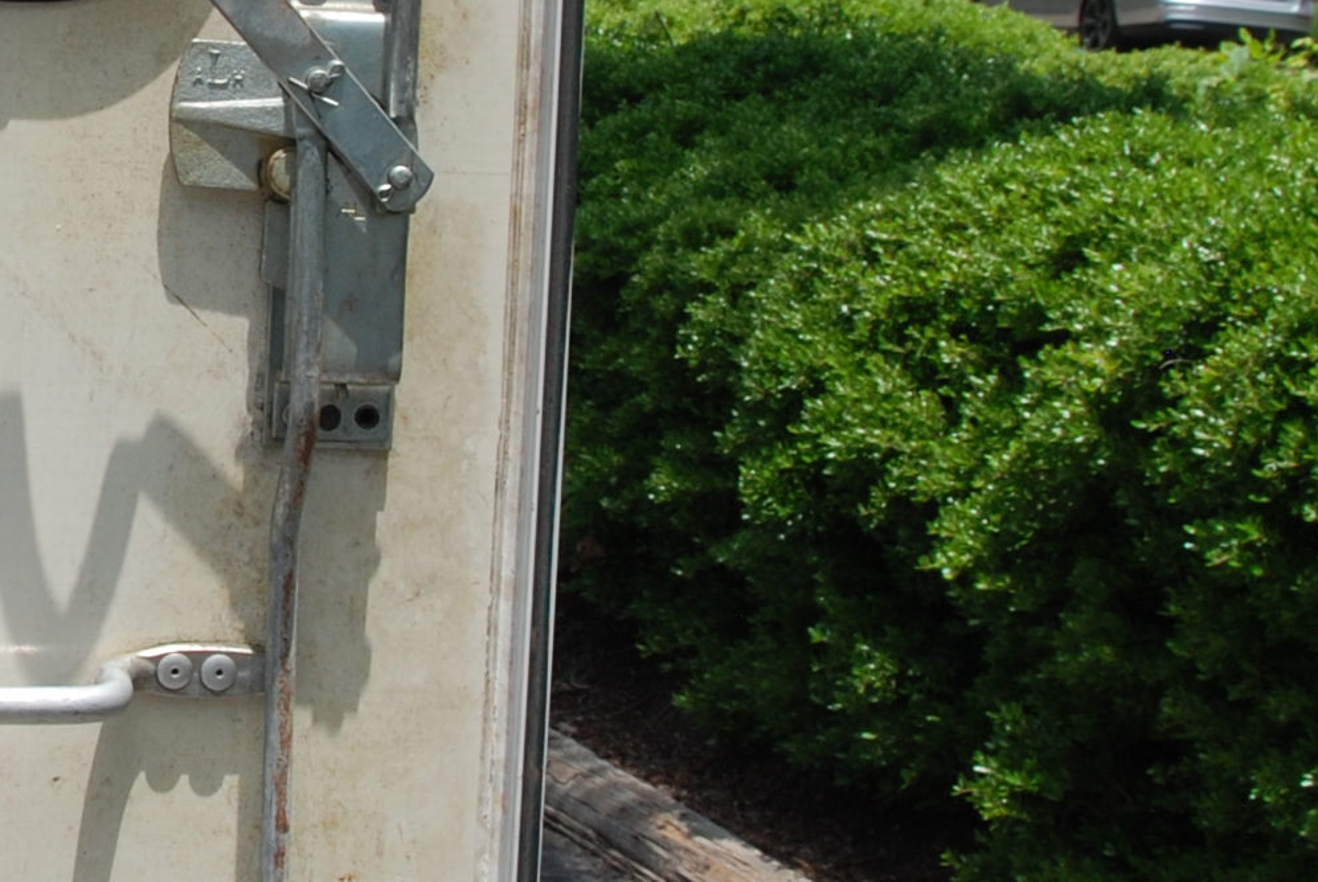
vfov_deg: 13.0
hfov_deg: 18.9
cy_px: 194
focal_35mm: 105
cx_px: -9
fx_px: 3849
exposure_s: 1/250
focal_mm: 18
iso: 100
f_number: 8
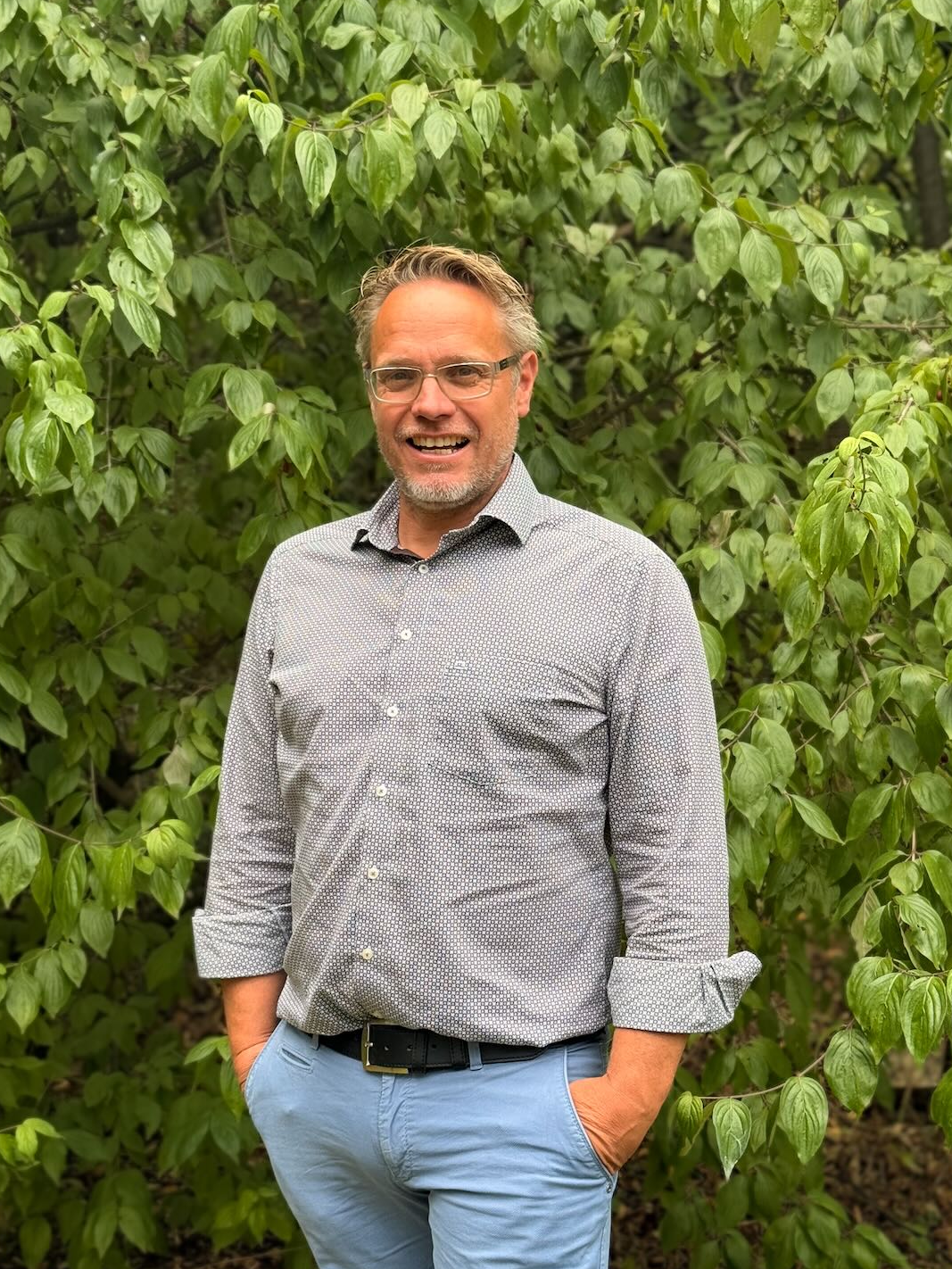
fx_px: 1980
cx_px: 470
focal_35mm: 54
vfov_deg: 35.5
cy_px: 663
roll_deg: -1.7
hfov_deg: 27.0
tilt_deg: -5.3
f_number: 1.78
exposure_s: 1/437
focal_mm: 6.76
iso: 64
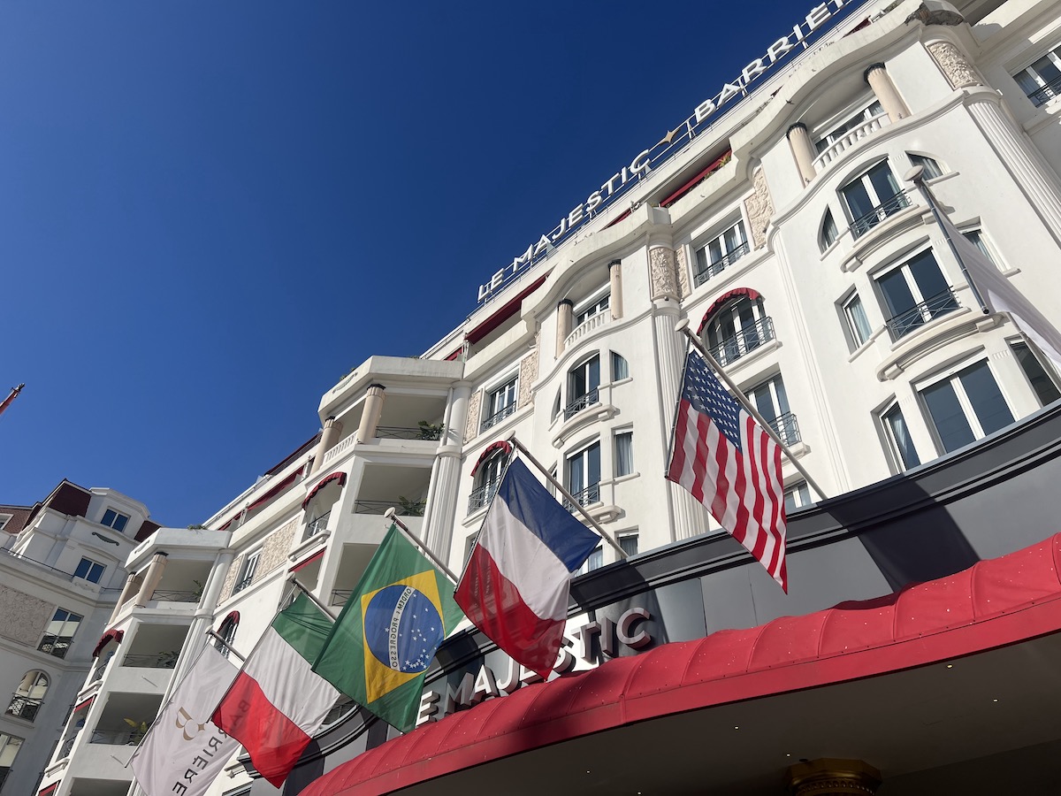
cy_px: 398
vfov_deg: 53.1
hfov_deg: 67.3
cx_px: 530
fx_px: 797
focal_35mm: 26
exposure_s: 1/9434
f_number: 1.5
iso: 50
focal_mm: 5.7
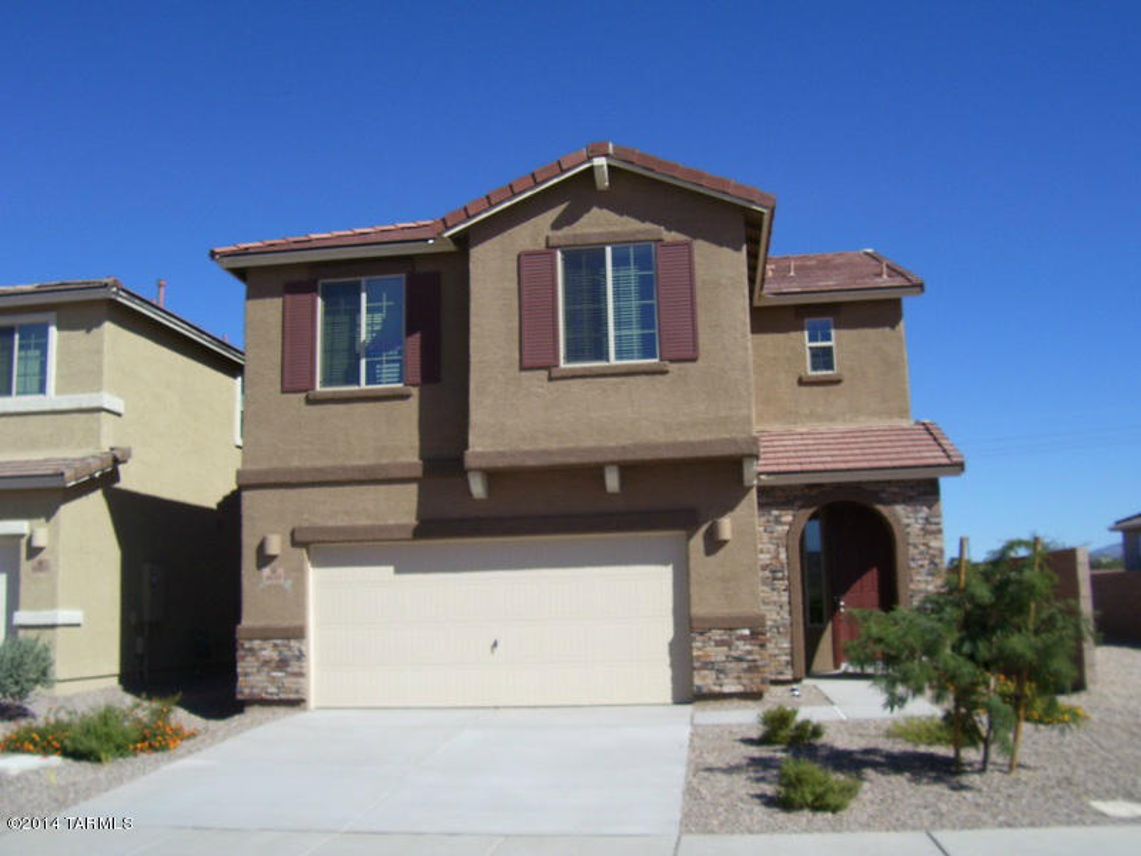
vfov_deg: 41.8
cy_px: 428
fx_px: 1121
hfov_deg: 54.0
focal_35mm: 34
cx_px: 570
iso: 80
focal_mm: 5.6
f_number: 4.8
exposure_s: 1/750
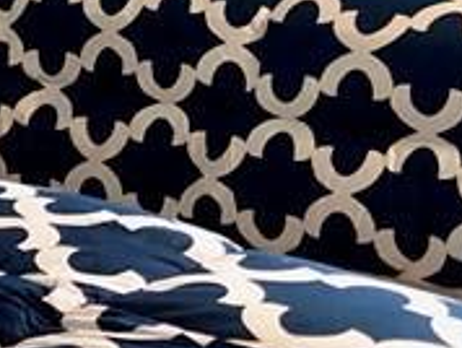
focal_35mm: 161
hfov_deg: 11.6
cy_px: -78
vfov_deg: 9.1
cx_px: -273
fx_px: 2152
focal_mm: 4
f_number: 1.8
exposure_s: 1/13
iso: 100
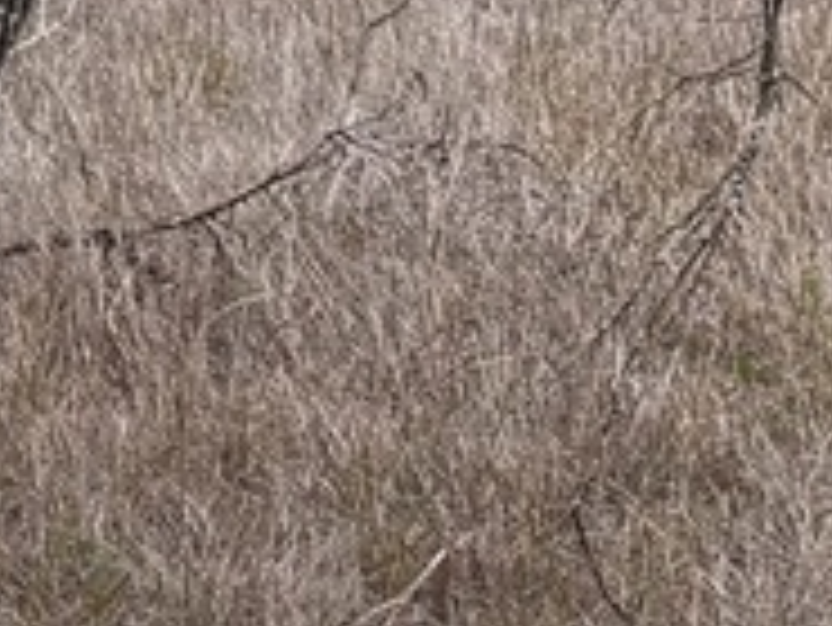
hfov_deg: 9.0
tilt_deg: -12.5
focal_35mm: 202
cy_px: 617
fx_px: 4858
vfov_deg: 7.3
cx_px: -1066
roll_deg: -0.6
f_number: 1.6
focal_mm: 5.96
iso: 50
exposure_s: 1/824
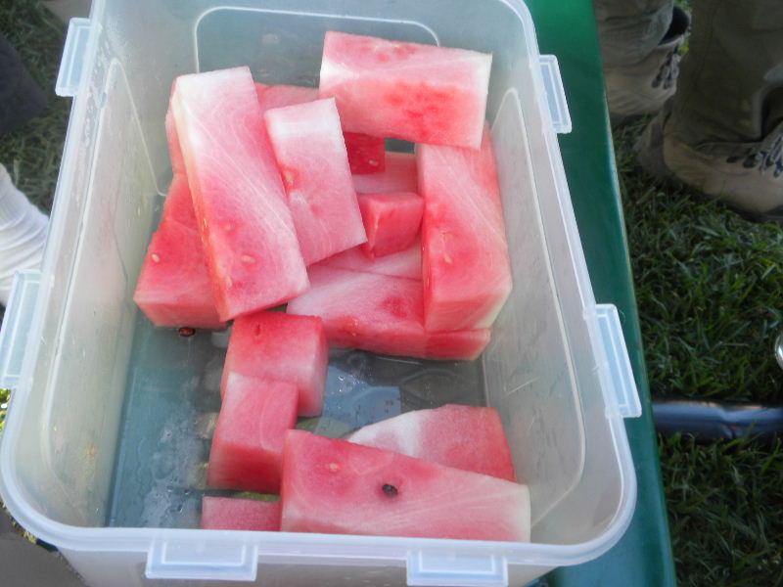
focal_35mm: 37
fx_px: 837
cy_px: 294
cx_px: 392
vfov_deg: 38.7
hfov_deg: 50.1
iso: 111
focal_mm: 6.6
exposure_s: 1/56
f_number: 3.5
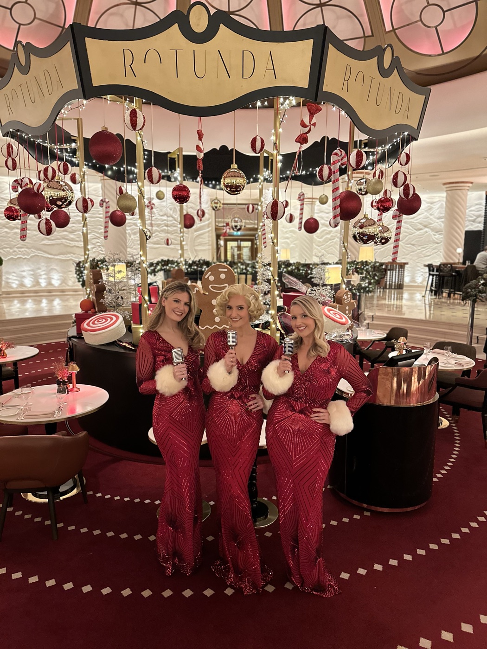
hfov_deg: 56.8
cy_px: 324
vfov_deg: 71.6
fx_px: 450
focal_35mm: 24
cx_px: 244
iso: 800
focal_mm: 6.86
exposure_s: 1/35
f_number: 1.78
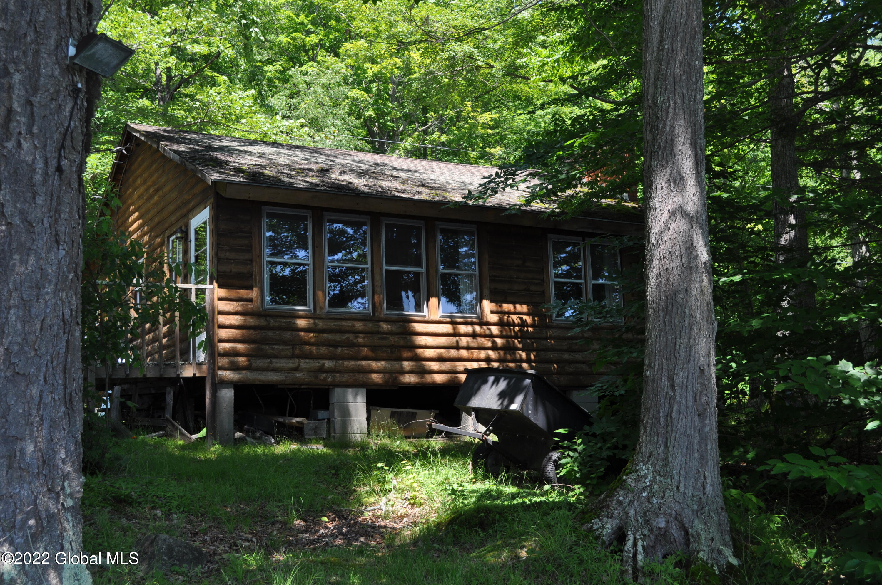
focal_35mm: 44
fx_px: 1064
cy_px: 292
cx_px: 441
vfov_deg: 30.8
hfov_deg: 45.0
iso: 200
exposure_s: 1/160
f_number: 6.3
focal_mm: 29
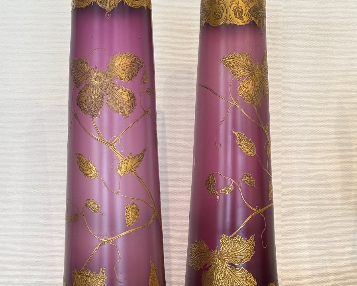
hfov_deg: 27.9
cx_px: 179
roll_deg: -0.4
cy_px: 154
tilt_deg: -2.0
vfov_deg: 22.5
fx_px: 719
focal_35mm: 68
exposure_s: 1/50
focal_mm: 5.96
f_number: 1.6
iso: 32
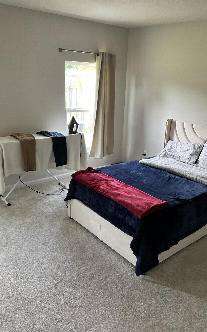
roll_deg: -3.2
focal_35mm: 31
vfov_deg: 61.2
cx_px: 125
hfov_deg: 40.4
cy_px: 166
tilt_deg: -18.8
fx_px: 280
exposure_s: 1/60
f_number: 1.8
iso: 100
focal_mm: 3
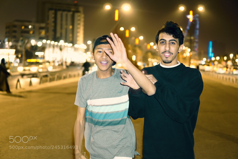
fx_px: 298
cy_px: 80
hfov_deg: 43.6
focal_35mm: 45
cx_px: 119
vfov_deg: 29.9
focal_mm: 30
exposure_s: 1/13
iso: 320
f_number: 1.4
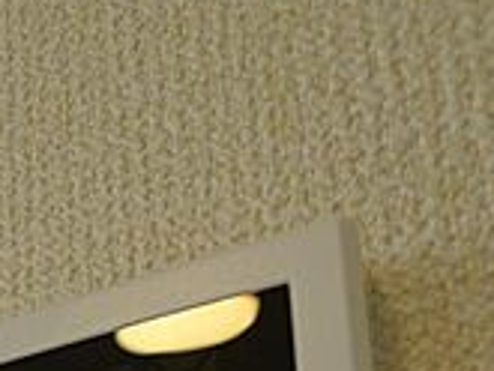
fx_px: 957
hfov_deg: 27.6
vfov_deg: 17.6
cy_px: 676
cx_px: 24
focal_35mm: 67
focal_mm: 5.1
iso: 80
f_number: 2
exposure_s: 1/60
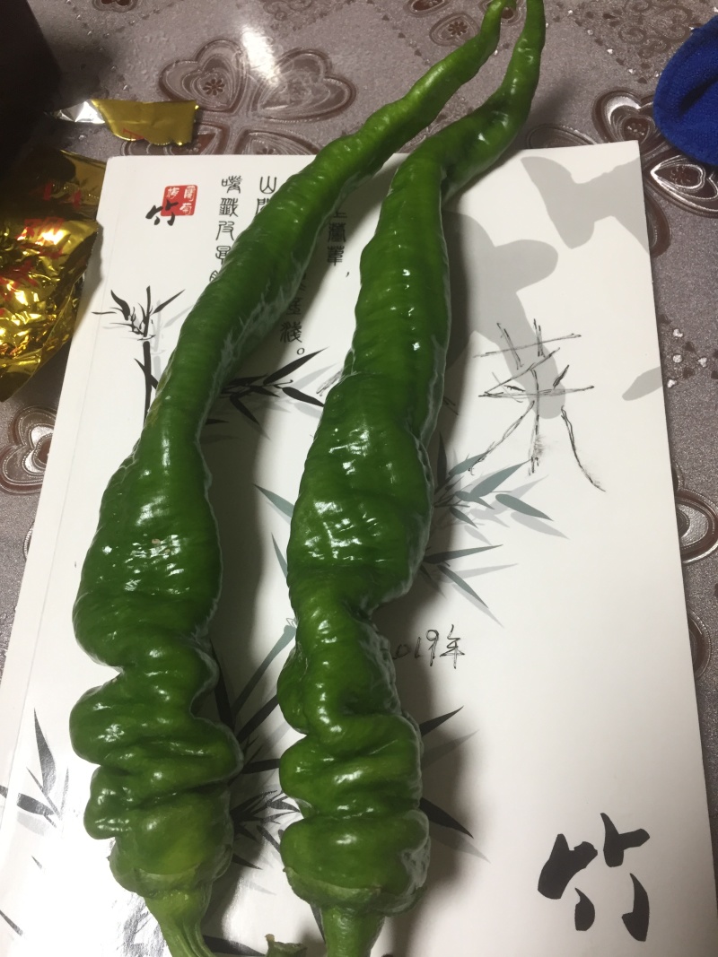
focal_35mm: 29
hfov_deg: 48.2
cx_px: 359
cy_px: 478
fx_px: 802
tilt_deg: -66.3
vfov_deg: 61.7
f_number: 2.2
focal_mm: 4.15
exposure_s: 1/33
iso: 125
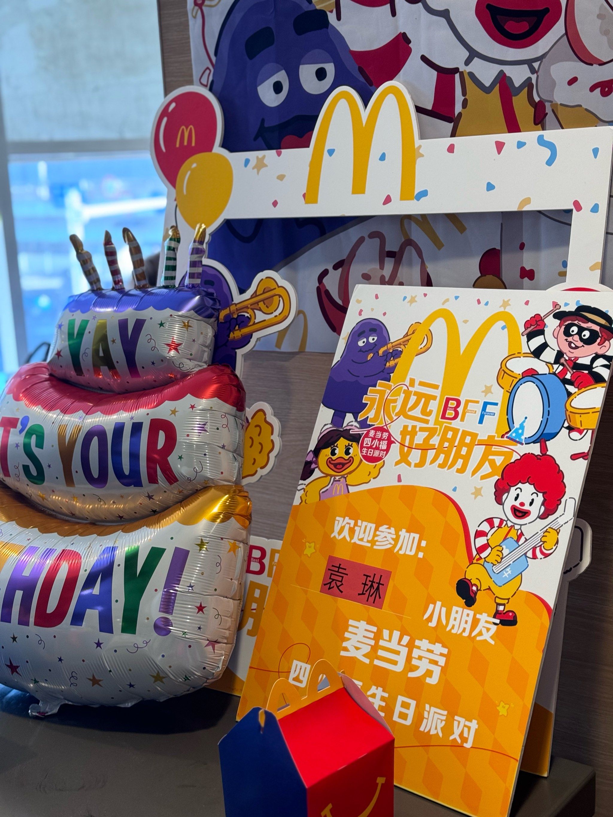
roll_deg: +2.7
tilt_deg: -11.2
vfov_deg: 39.7
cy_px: 408
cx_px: 306
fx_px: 1133
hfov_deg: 30.3
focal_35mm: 48
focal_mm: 6.86
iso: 64
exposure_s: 1/50
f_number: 1.78
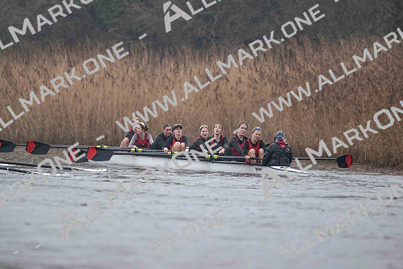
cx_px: 202
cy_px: 134
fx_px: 4479
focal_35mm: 400
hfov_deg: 5.2
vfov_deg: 3.4
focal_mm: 400
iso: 6400
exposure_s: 1/1600
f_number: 4.5
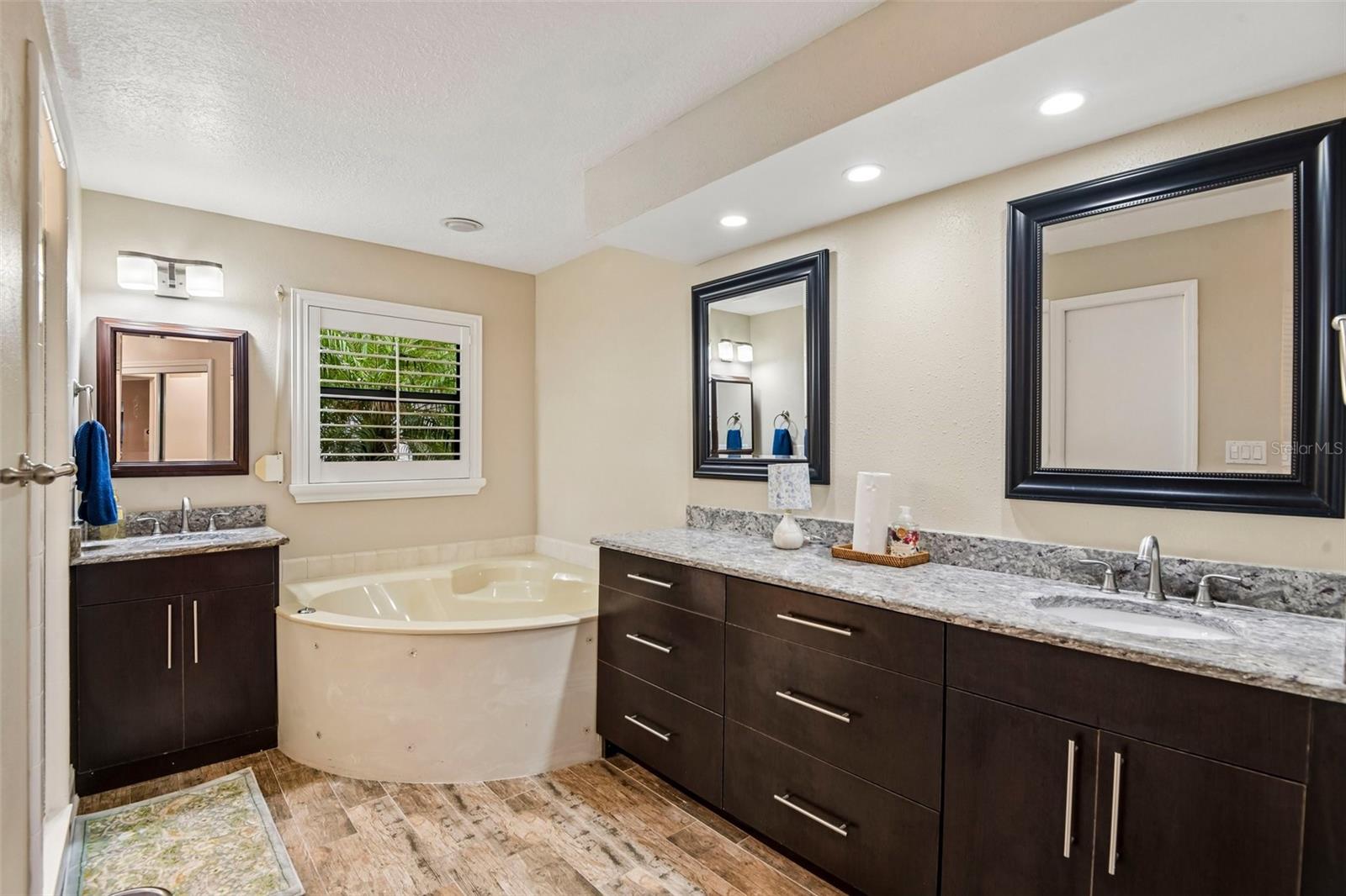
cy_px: 448
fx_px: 598
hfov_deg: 96.7
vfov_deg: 73.7
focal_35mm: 16
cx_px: 673
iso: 400
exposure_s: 1/10
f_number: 8
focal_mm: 16
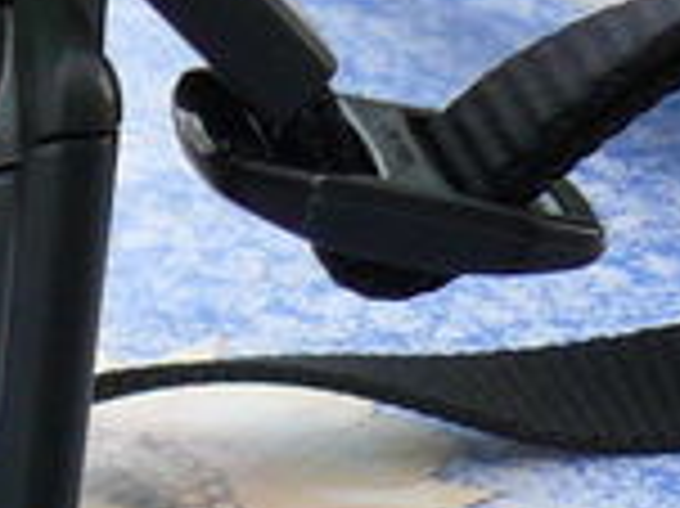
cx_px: -1265
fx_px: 4672
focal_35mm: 238
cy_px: 751
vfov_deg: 6.2
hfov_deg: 7.5
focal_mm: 6
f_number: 4
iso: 100
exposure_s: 1/160
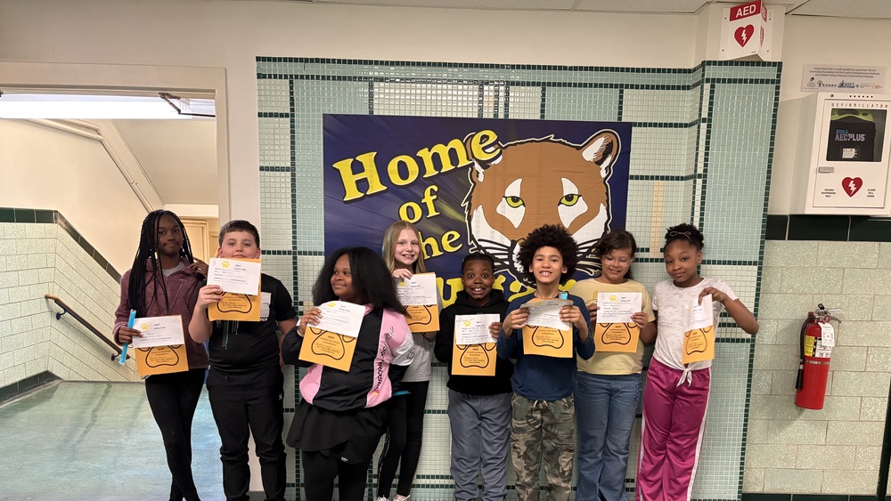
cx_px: 449
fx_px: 685
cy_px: 337
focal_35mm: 29
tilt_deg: -10.2
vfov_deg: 39.7
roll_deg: -0.5
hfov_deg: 66.1
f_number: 1.6
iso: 400
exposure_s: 1/60
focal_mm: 5.96
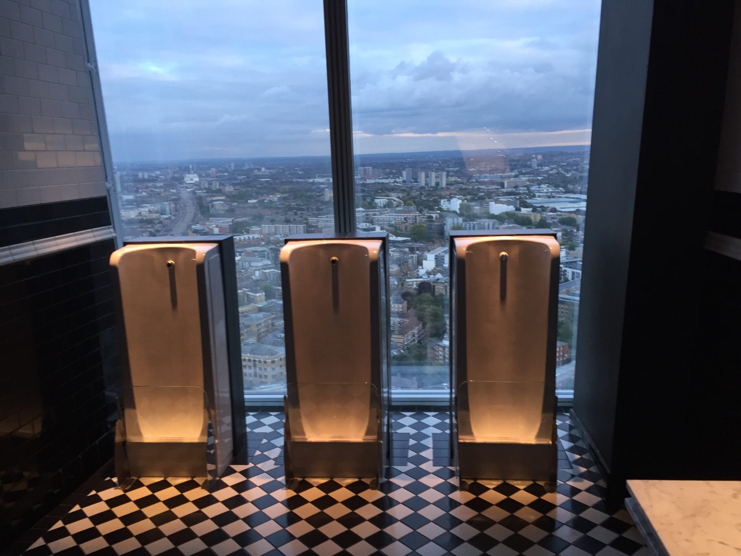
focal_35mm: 29
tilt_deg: -10.3
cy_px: 278
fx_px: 621
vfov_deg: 48.2
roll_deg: +0.4
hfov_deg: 61.7
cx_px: 370
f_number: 2.2
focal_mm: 4.15
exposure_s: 1/33
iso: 50
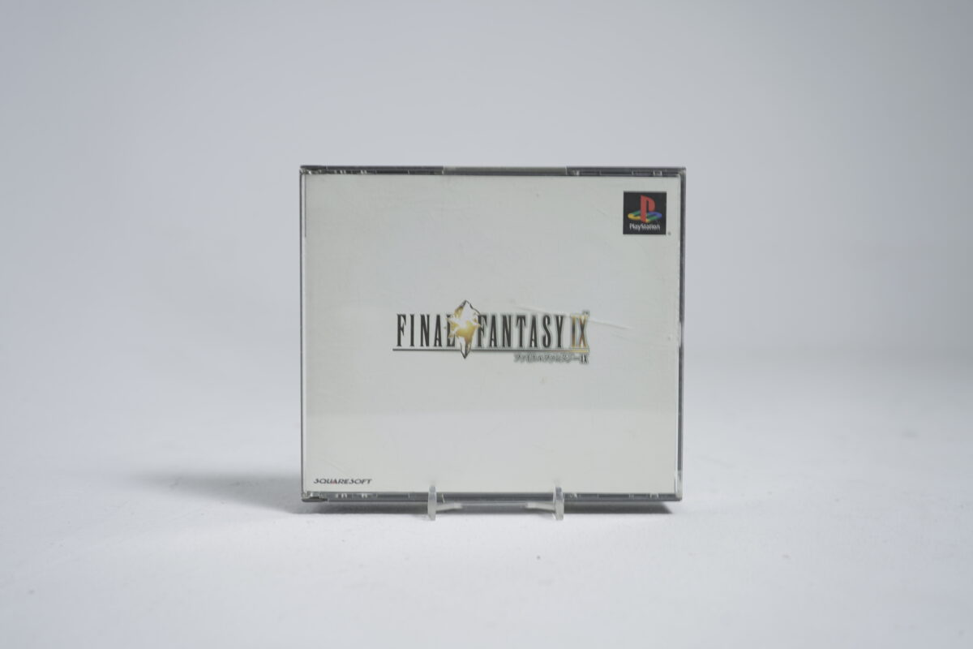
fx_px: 973
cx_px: 486
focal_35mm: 36
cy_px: 324
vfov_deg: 36.9
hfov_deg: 53.1
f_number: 5.6
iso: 100
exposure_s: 1/8
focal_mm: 36
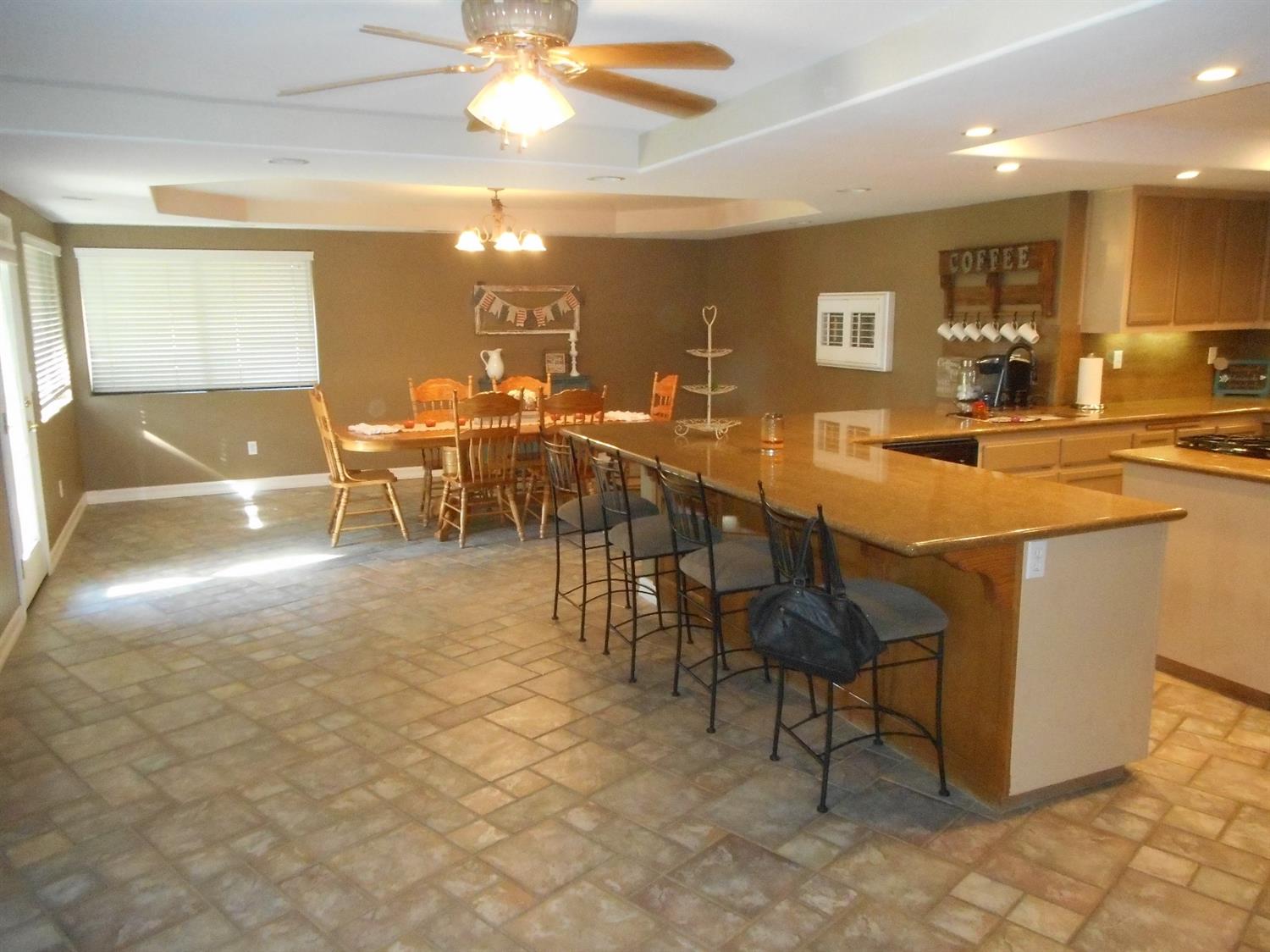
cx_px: 635
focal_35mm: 25
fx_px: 917
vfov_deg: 54.9
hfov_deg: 69.4
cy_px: 476
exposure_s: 1/25
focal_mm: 4.5
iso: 900
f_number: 3.7
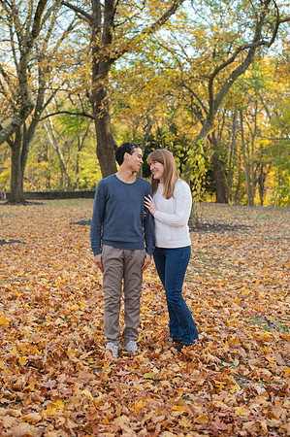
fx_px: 606
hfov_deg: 26.9
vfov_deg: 39.6
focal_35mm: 50
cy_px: 218
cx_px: 145
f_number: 3.5
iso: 1000
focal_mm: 50
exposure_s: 1/500
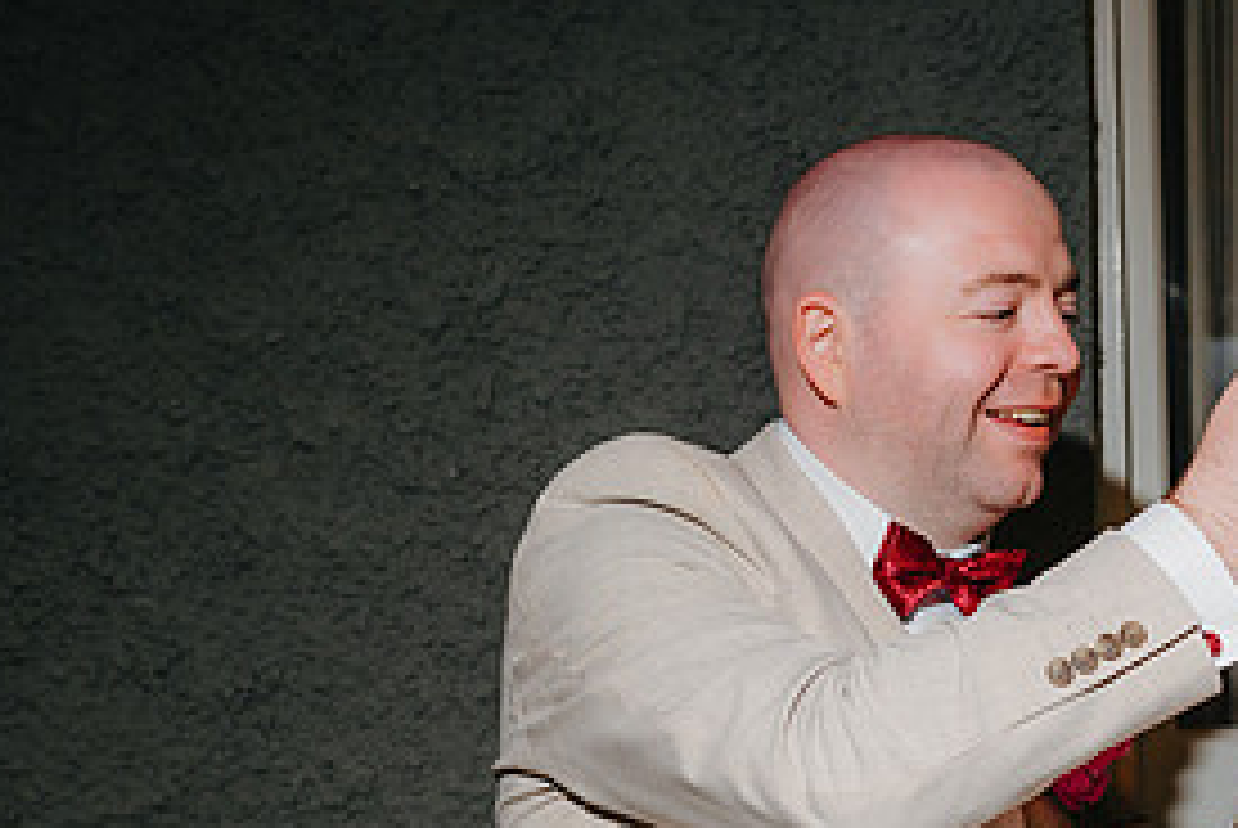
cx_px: 1191
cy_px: 681
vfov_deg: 16.6
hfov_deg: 23.8
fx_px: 2823
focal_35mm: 82
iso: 400
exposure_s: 1/200
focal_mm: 35
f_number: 4
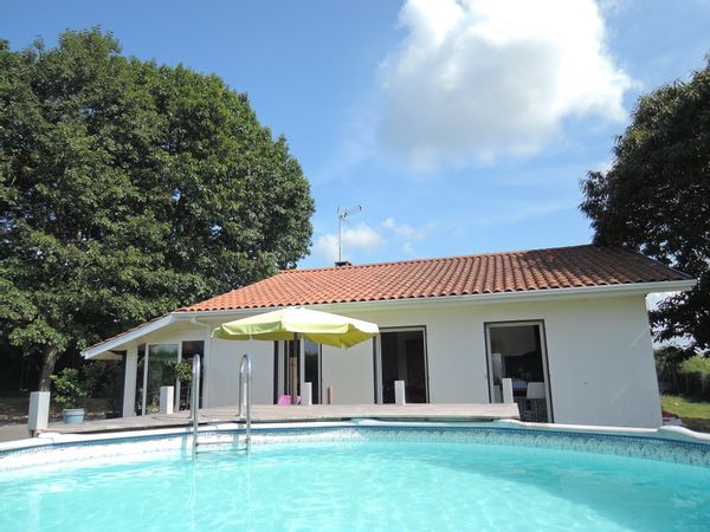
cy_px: 266
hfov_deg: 71.6
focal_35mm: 24
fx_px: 492
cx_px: 355
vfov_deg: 56.8
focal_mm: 5.1
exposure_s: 1/200
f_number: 2
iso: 80
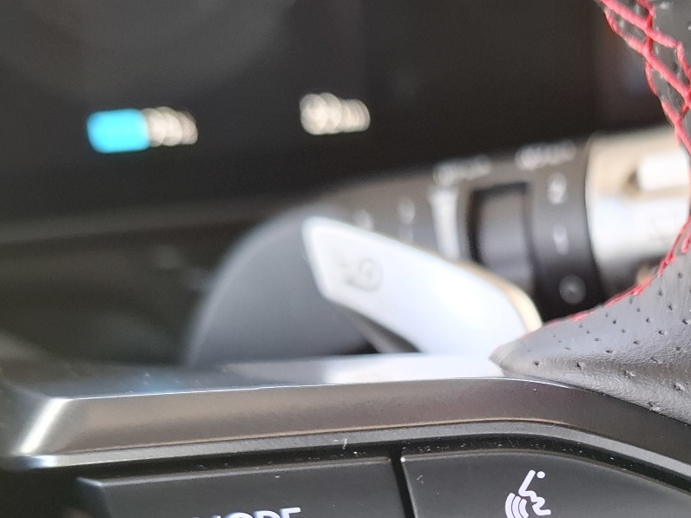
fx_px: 1038
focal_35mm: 52
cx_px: 600
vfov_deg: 25.8
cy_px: 578
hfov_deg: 35.0
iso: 320
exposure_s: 1/33
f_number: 1.8
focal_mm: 5.54
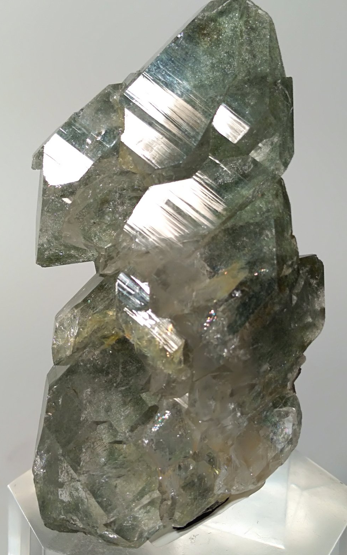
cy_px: 276
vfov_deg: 66.5
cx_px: 147
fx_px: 424
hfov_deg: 44.4
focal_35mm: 28
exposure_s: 1/128
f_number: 2
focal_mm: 3.54
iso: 100
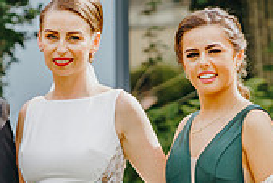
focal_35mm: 318
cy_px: 239
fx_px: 2414
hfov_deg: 6.4
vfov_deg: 4.3
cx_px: -48
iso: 100
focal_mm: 85
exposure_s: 1/640
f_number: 2.8
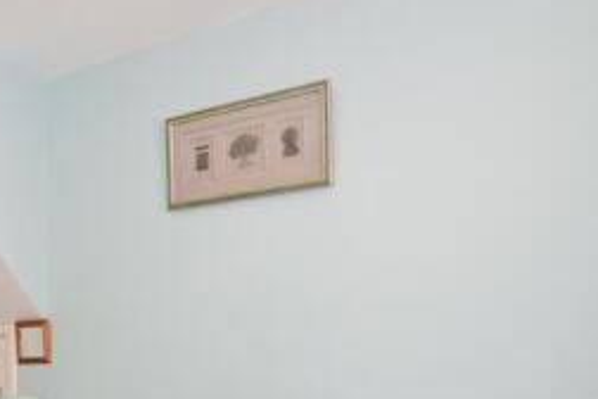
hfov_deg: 47.3
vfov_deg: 31.8
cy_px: 393
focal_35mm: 39
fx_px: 648
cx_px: 133
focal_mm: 10
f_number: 6.3
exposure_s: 1/15
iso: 640
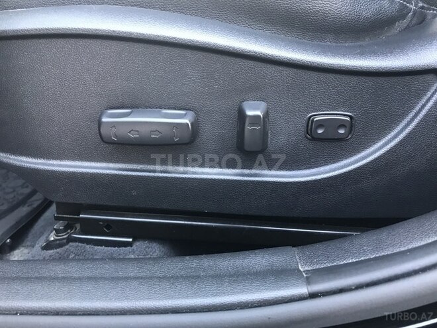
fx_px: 353
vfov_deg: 49.7
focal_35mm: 28
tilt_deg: -22.9
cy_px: 164
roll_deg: +2.2
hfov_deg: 63.4
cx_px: 218
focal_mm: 3.99
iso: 50
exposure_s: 1/17
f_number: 1.8
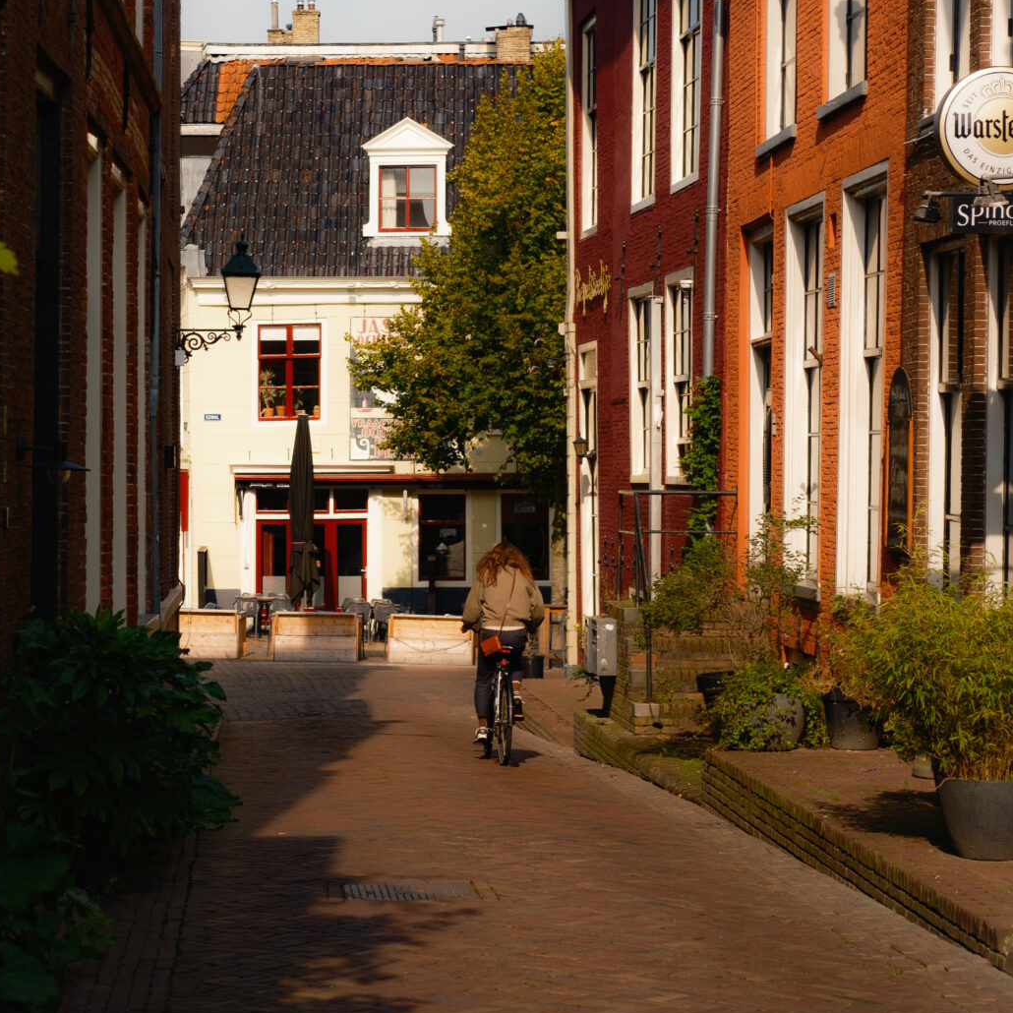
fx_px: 2781
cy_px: 327
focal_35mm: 84
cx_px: 400
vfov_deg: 20.6
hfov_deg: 20.6
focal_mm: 35
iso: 250
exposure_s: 1/3800
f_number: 2.8
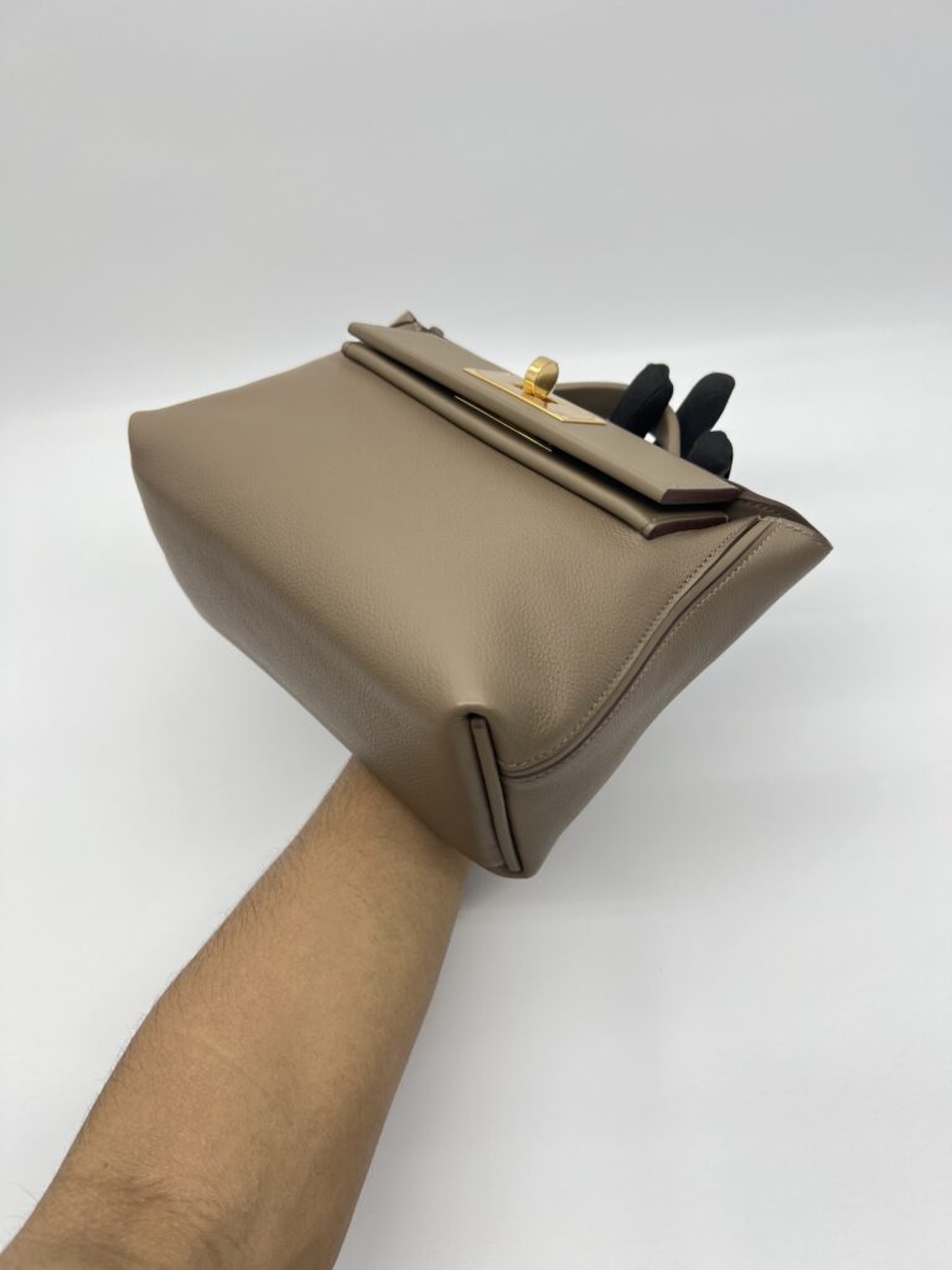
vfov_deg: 67.3
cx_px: 476
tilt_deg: -48.4
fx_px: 953
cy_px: 635
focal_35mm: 26
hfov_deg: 53.1
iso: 32
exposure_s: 1/100
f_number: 1.5
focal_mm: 5.7
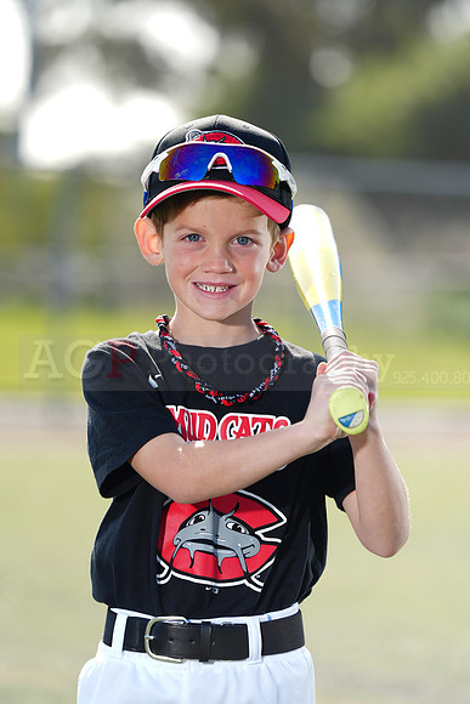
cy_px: 352
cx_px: 235
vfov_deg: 10.3
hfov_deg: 6.9
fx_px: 3914
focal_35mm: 200
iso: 64
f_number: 4.5
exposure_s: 1/250
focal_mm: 200
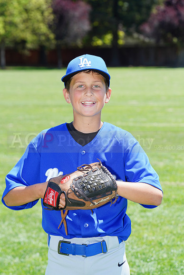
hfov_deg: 8.5
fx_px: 1234
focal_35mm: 161
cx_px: 92
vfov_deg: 12.8
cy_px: 138
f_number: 9
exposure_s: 1/200
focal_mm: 161
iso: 200
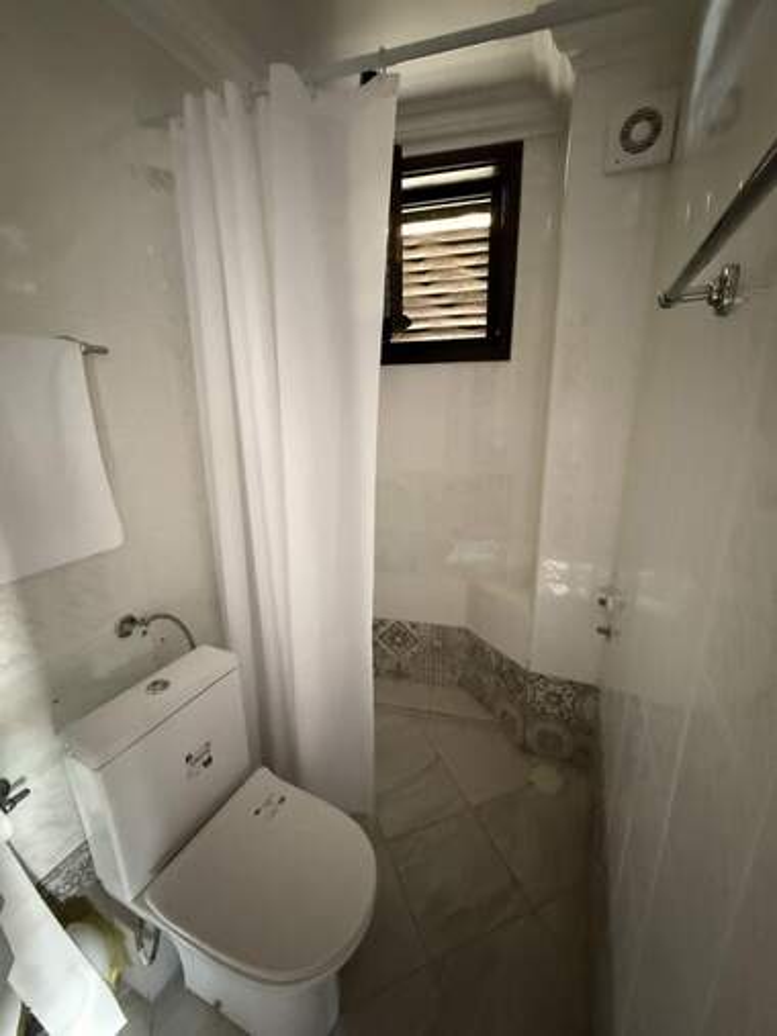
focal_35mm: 14
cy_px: 518
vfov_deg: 102.1
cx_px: 388
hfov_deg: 85.7
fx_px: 419
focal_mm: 2.22
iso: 1600
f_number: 2.2
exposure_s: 1/40
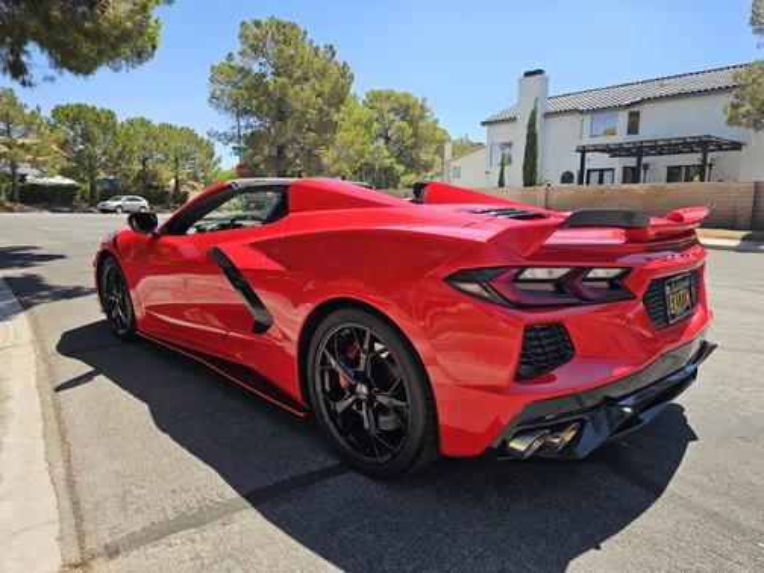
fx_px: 508
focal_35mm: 23
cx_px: 382
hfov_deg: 73.9
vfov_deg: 58.9
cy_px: 286
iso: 10
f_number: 1.7
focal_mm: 6.3
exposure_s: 1/451
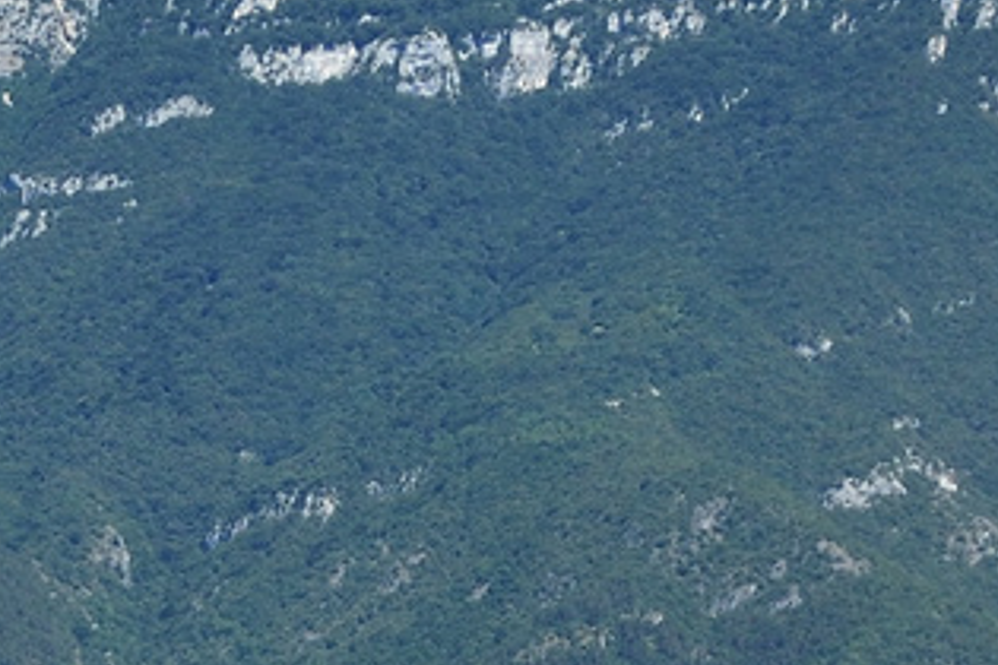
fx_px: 7347
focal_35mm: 265
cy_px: 972
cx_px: -355
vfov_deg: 5.1
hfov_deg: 7.7
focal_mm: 29
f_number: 7.1
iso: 250
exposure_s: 1/800
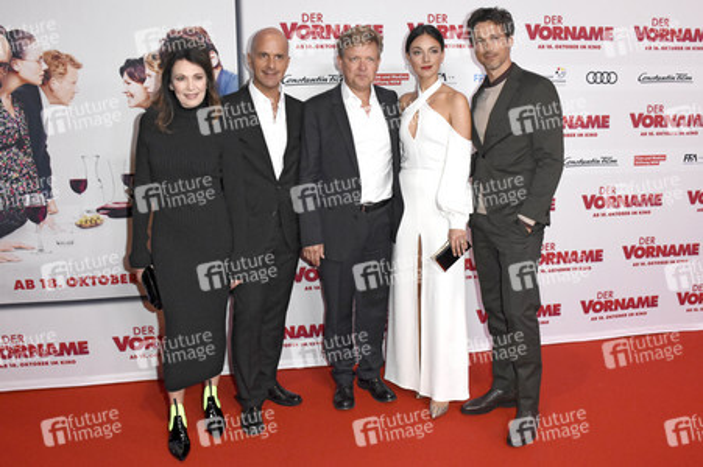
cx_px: 352
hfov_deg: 62.0
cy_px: 234
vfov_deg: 43.5
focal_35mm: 30
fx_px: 585
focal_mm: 20
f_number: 6.3
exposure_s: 1/160
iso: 3200
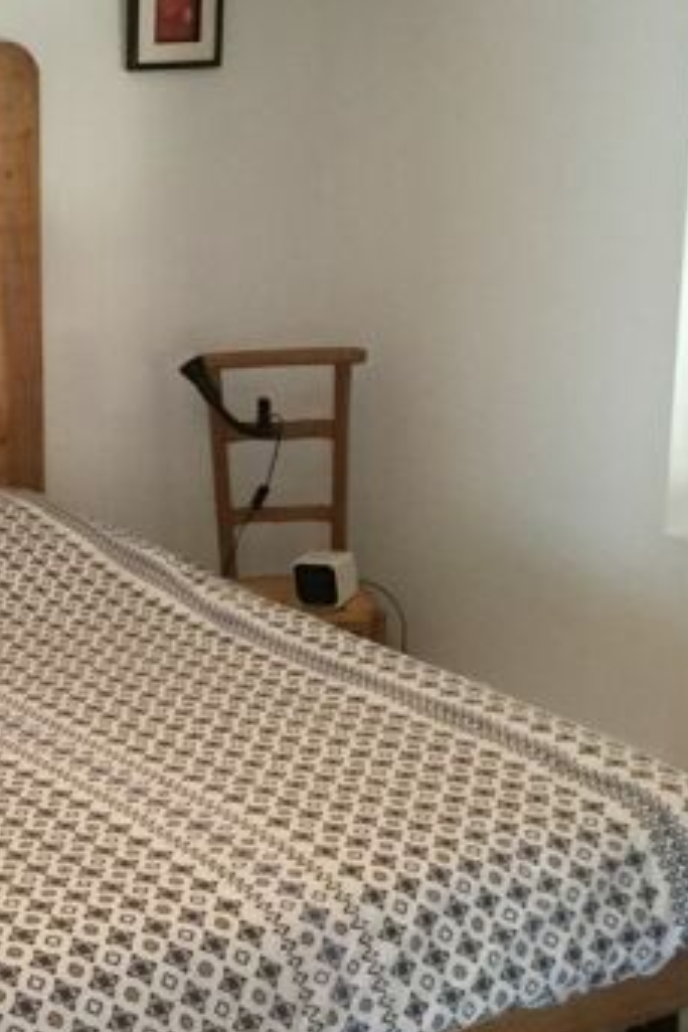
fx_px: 1892
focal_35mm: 66
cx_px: -57
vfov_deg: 30.5
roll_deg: -0.5
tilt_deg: -13.4
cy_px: 496
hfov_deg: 19.8
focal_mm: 3.3
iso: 200
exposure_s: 1/20
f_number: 2.4
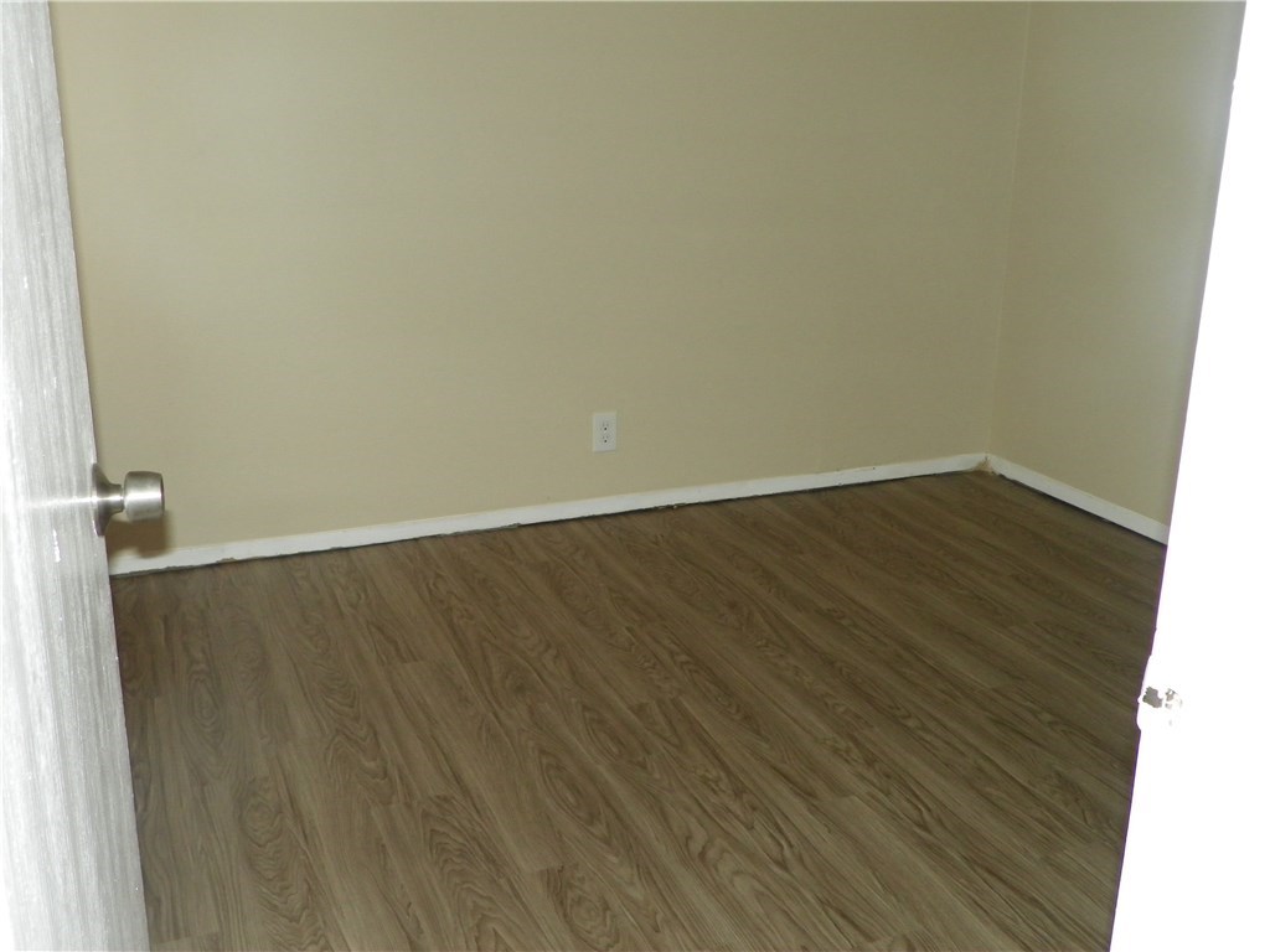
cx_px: 635
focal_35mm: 35
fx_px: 1284
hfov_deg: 52.6
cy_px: 476
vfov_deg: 40.7
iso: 200
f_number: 3.2
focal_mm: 6.2
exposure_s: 1/125
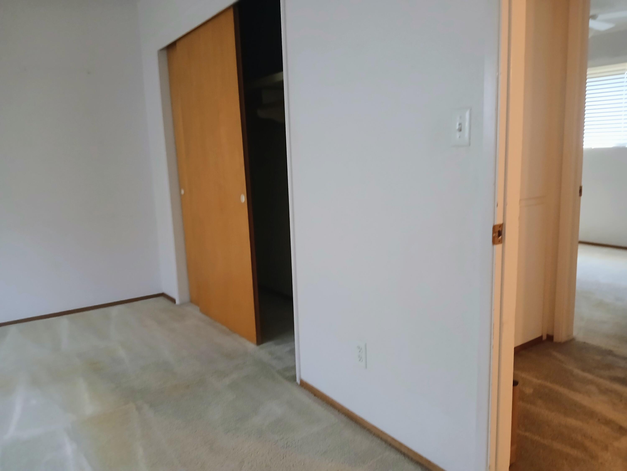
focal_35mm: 26
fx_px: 471
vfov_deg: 53.1
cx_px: 314
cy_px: 236
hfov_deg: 67.3
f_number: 1.8
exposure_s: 1/20
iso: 500
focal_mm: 3.98
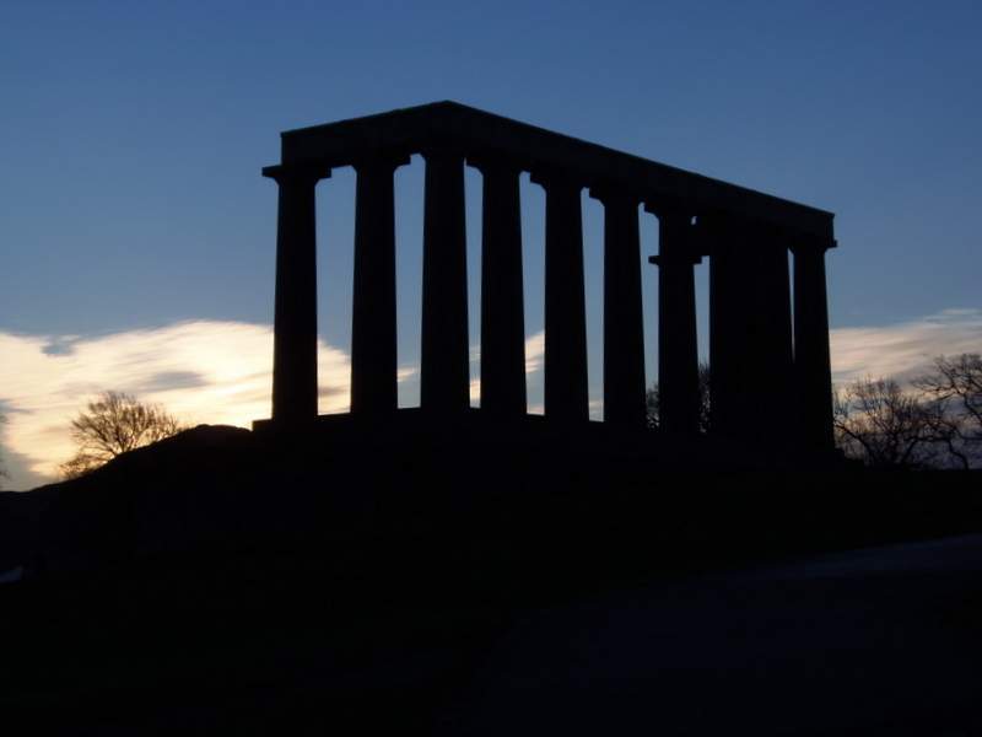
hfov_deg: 30.7
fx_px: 1787
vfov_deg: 23.3
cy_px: 368
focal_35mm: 63
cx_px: 491
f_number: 4
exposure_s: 1/500
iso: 64
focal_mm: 11.7
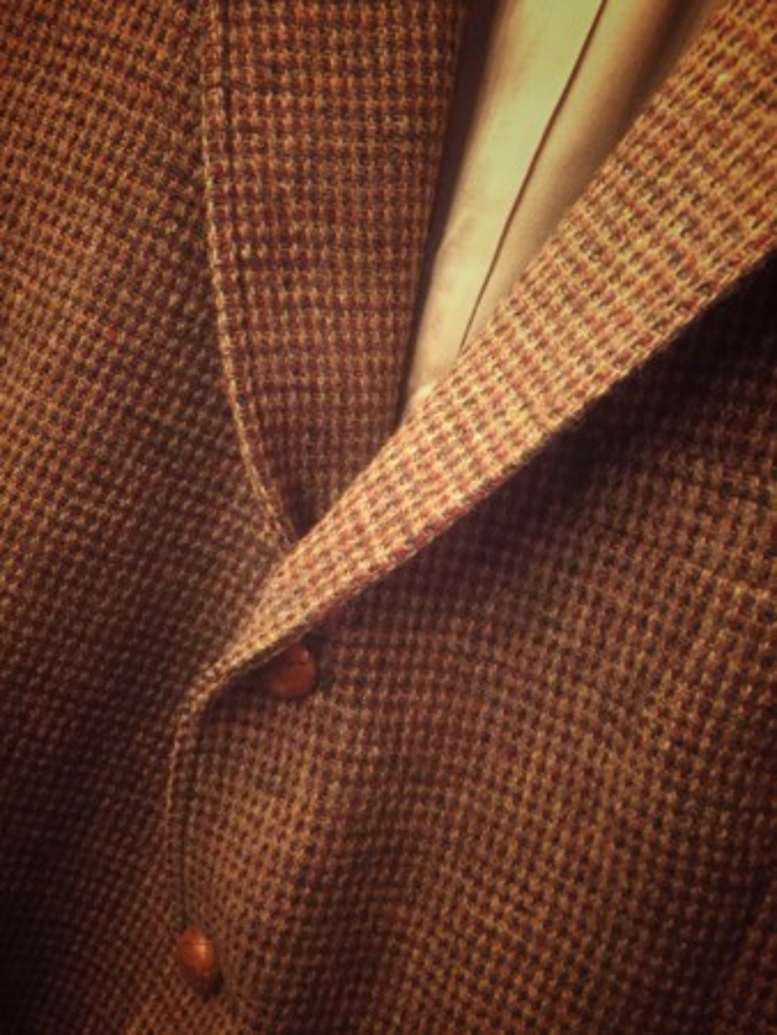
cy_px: 518
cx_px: 388
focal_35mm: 29
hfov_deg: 48.3
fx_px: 867
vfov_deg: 61.6
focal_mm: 4.15
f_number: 2.2
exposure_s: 1/20
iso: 250
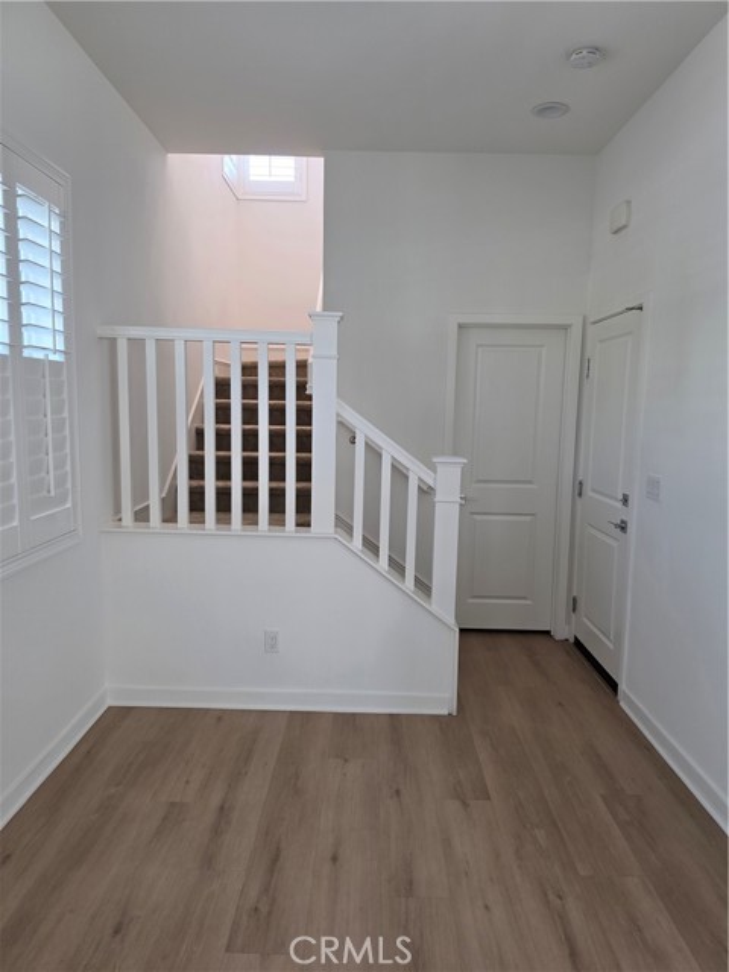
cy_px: 486
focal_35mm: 23
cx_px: 364
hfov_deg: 58.9
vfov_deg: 73.9
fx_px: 646
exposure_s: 1/180
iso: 100
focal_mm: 6.5
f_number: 1.4
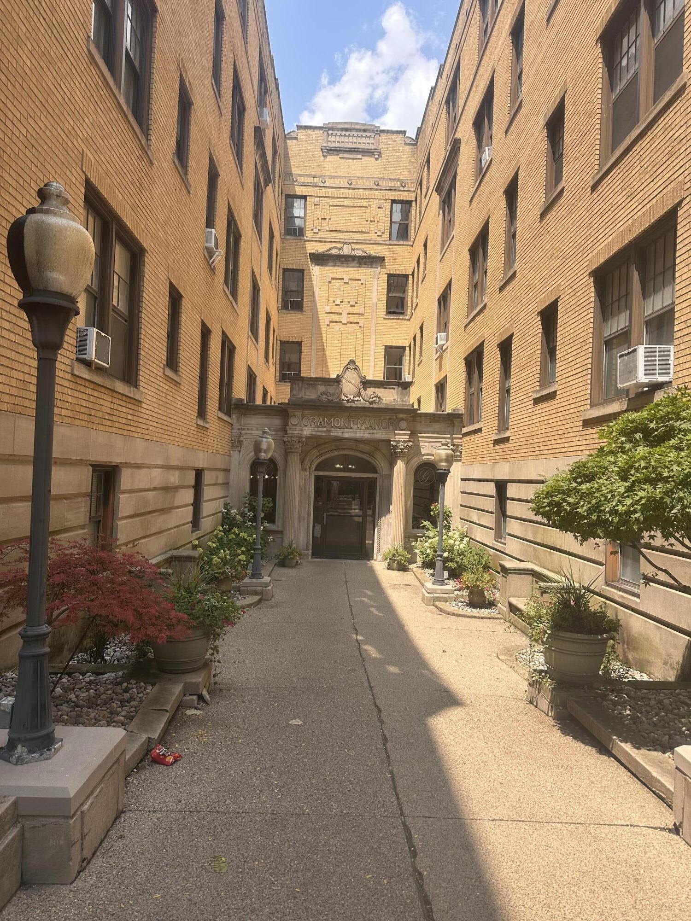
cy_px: 460
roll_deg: -3.8
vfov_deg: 71.6
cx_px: 346
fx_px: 639
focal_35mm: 24
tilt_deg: +1.2
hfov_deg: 56.8
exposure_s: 1/2353
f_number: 1.78
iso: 80
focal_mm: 6.86
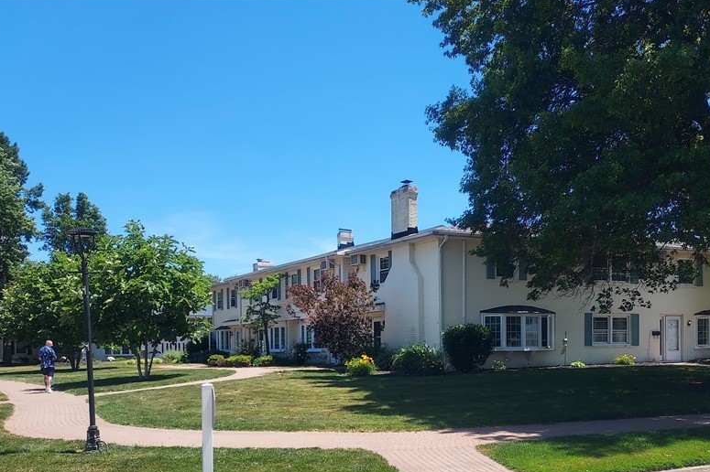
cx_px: 454
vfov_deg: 39.0
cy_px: 346
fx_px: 651
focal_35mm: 33
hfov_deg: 56.4
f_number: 1.8
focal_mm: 4.6
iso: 40
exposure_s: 1/783
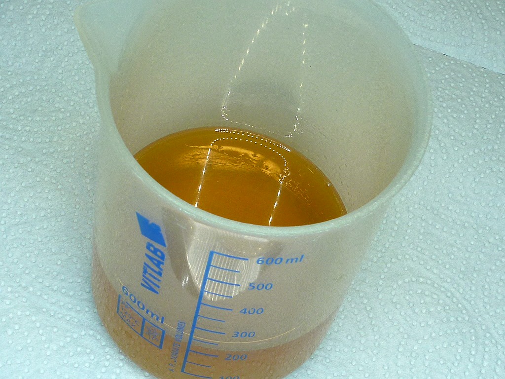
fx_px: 1255
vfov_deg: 17.2
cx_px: 252
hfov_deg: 22.8
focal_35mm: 86
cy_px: 190
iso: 80
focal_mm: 8
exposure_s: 1/50
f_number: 3.2
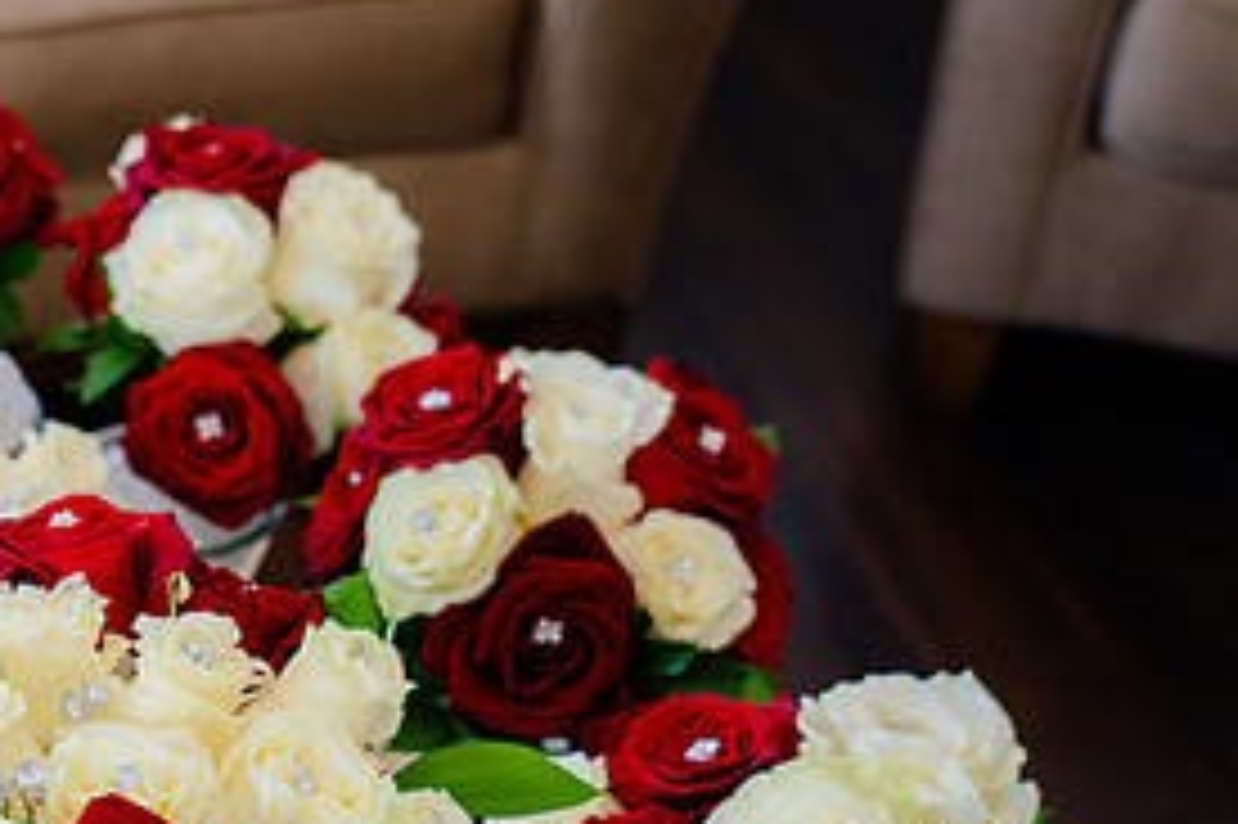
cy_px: 754
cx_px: 45
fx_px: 2612
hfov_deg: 25.5
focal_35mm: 76
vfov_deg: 17.6
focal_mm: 36
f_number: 4
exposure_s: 1/125
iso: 1600
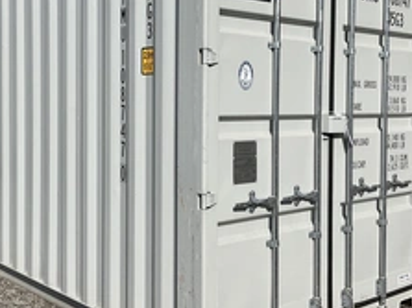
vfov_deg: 27.9
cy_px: 120
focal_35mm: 52
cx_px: 157
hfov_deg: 36.6
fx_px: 619
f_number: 1.8
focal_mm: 3
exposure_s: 1/4785
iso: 25
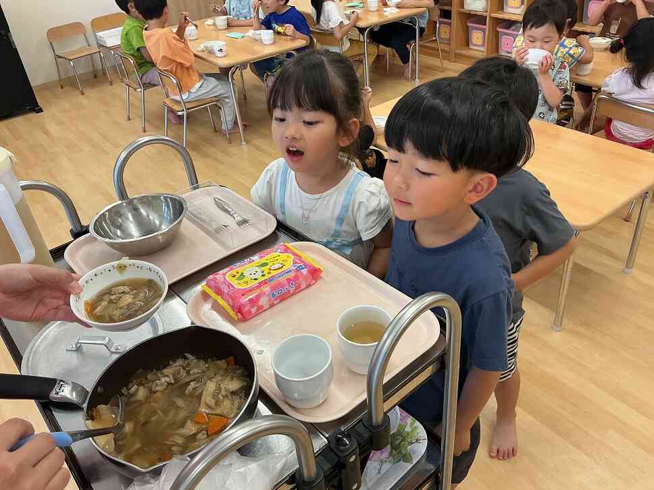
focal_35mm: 29
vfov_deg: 48.2
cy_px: 245
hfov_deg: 61.7
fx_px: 548
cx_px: 327
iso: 40
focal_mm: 3
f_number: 1.8
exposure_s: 1/100
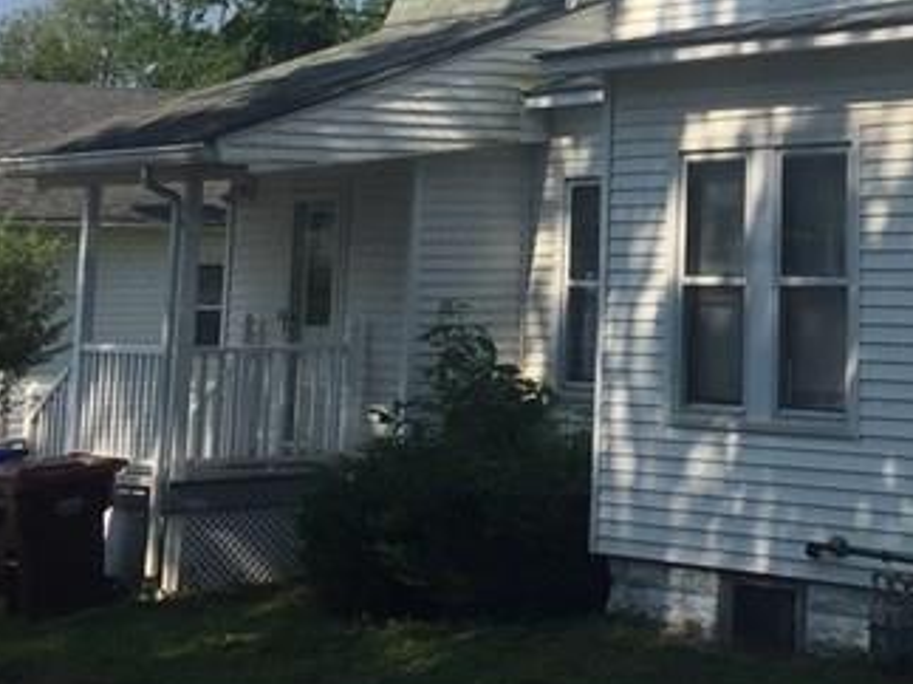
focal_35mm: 92
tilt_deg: +8.2
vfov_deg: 15.5
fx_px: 2426
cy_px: -138
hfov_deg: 20.4
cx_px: 972
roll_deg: -0.8
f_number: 2.2
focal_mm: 4.15
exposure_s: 1/2475
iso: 32
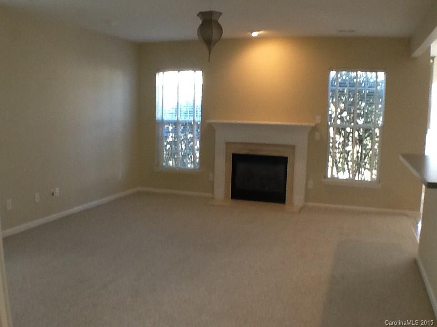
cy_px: 164
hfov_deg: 42.9
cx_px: 218
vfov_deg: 32.9
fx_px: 555
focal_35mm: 44
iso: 100
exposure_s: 1/30
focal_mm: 2.03
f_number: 2.4
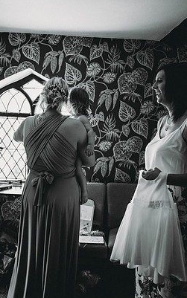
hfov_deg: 32.0
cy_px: 139
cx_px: 84
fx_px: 326
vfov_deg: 49.2
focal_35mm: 40
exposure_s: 1/200
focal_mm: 35
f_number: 1.8
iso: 450
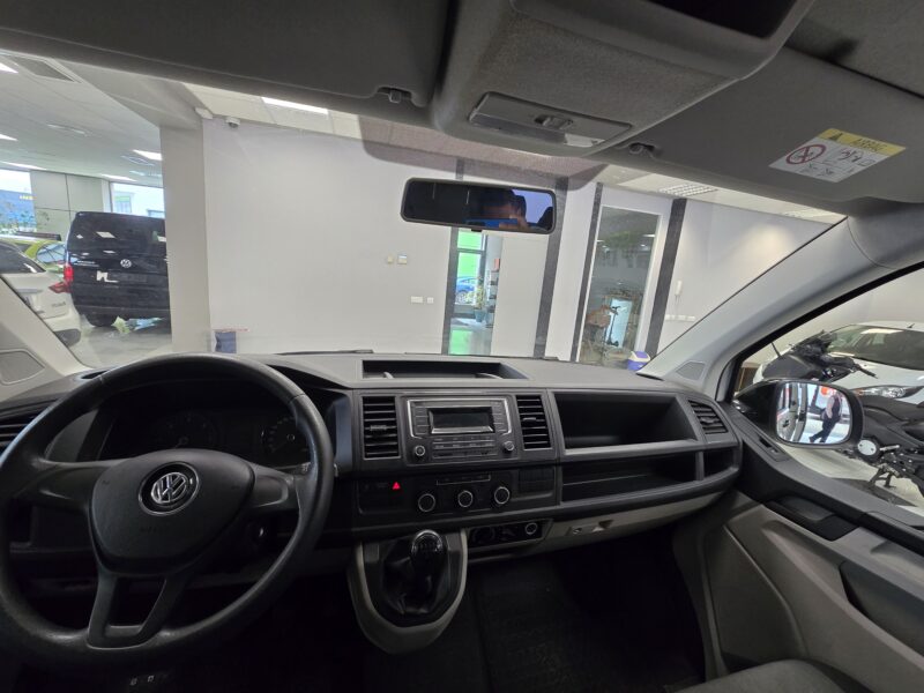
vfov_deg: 89.9
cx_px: 462
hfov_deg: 106.2
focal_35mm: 13
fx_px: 347
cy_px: 346
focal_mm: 2.2
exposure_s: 1/50
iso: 160
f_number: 2.2
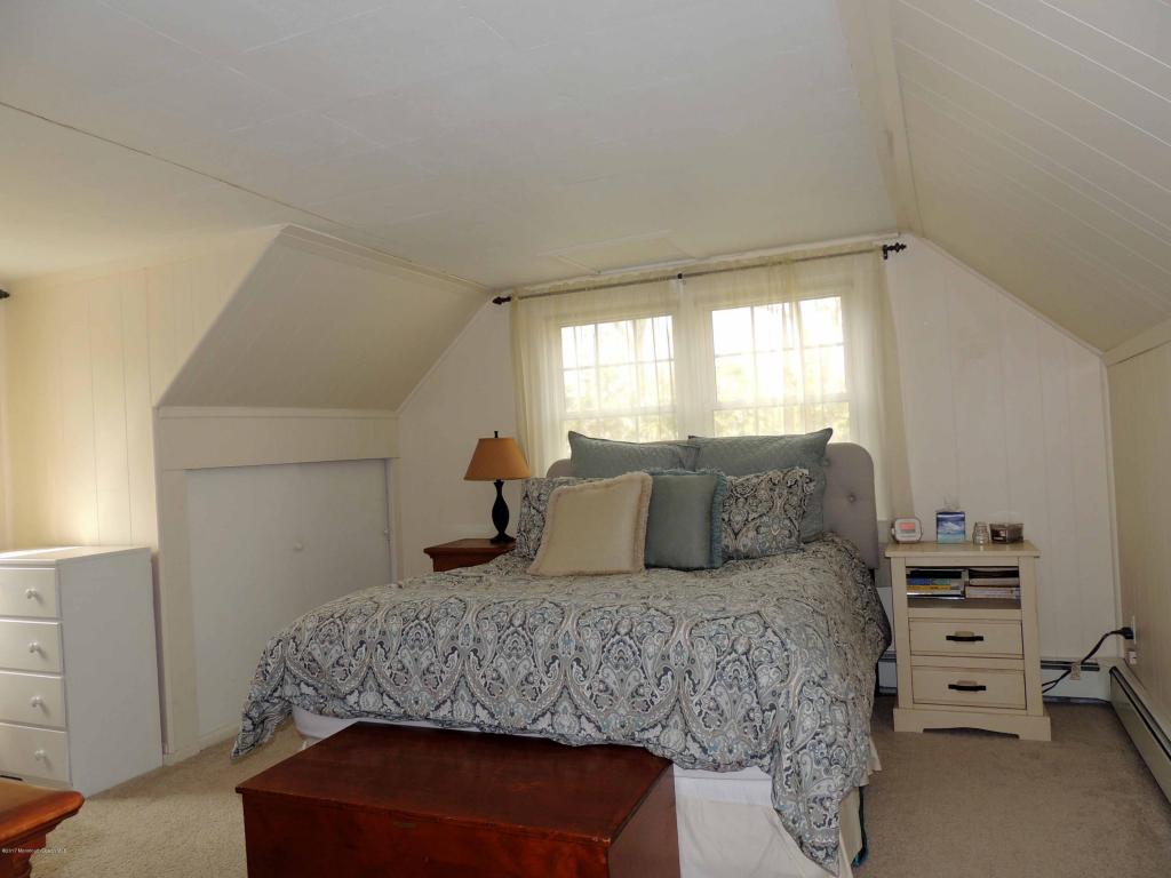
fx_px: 812
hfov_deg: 71.6
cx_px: 586
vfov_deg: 56.8
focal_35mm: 24
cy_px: 439
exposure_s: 1/60
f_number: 3
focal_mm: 4.3
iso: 100
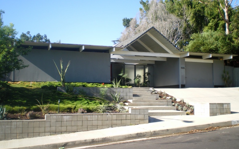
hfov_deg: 44.4
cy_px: 67
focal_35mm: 45
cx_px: 120
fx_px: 293
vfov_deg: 28.6
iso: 50
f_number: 4.9
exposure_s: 1/160
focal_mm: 7.4
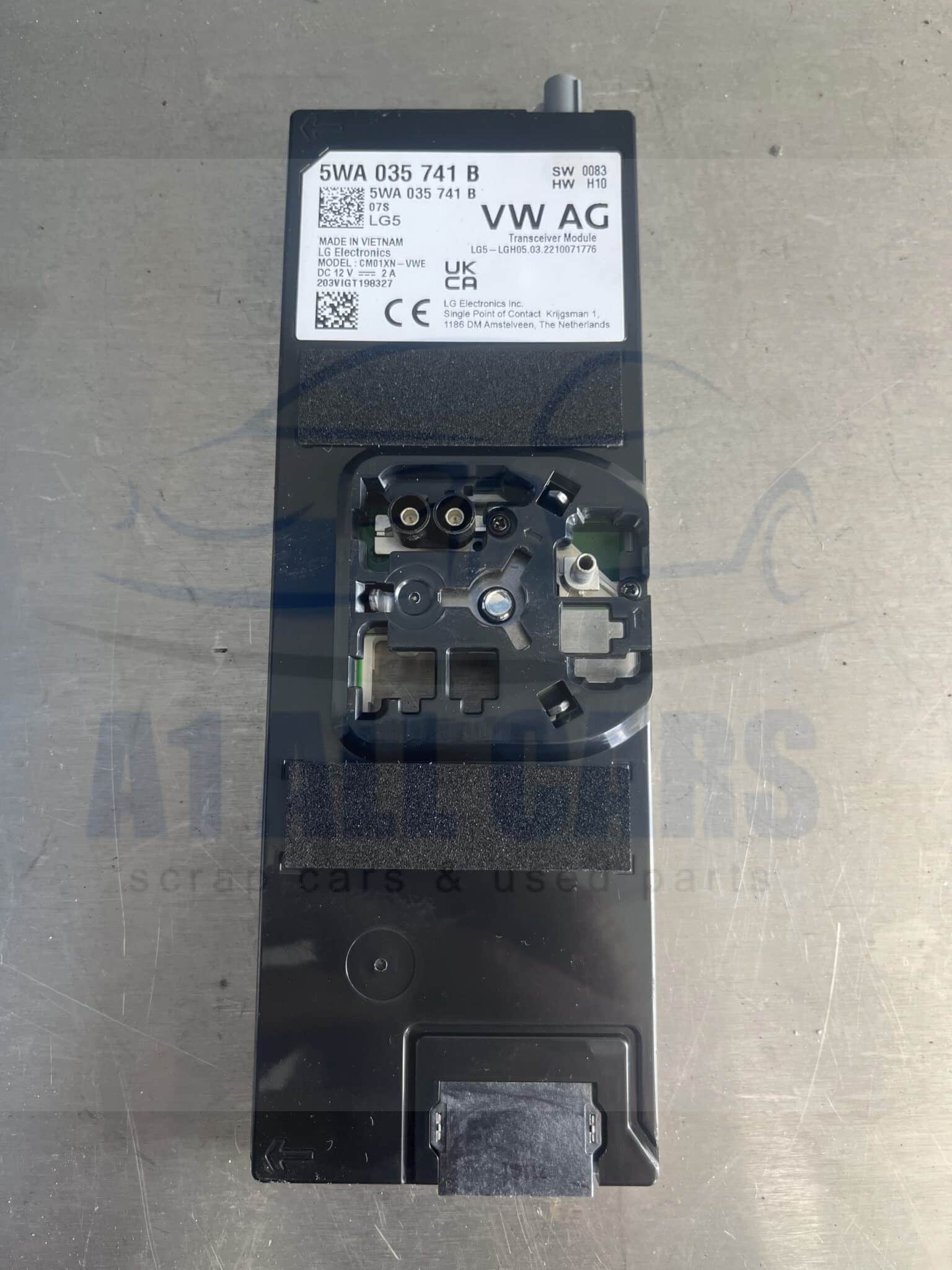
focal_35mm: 26
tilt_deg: -81.7
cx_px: 476
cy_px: 635
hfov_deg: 53.1
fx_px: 953
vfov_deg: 67.3
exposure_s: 1/104
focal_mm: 5.1
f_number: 1.6
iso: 125
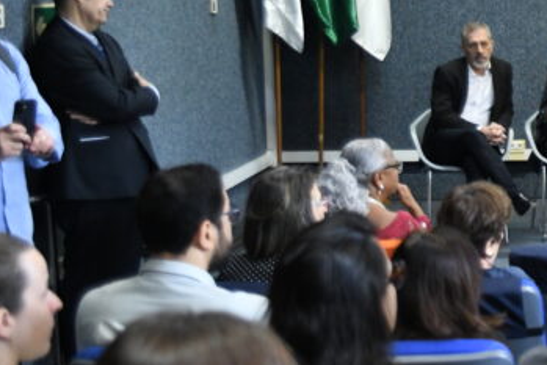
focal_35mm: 91
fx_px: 1383
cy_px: 145
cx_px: 762
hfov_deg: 20.0
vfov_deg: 15.0
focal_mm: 31
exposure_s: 1/200
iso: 2500
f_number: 2.8
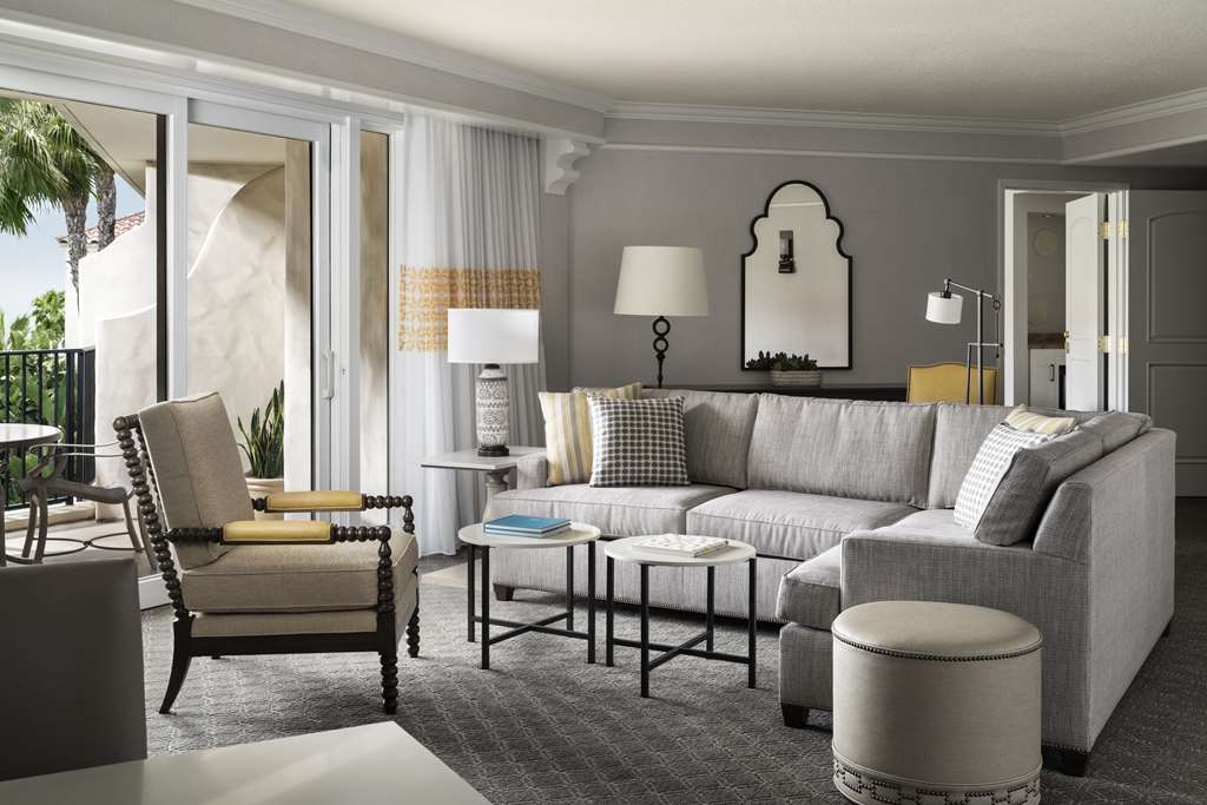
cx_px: 604
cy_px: 402
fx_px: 1341
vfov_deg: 33.4
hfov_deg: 48.5
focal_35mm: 40
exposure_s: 1/6
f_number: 11
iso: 100
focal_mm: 40
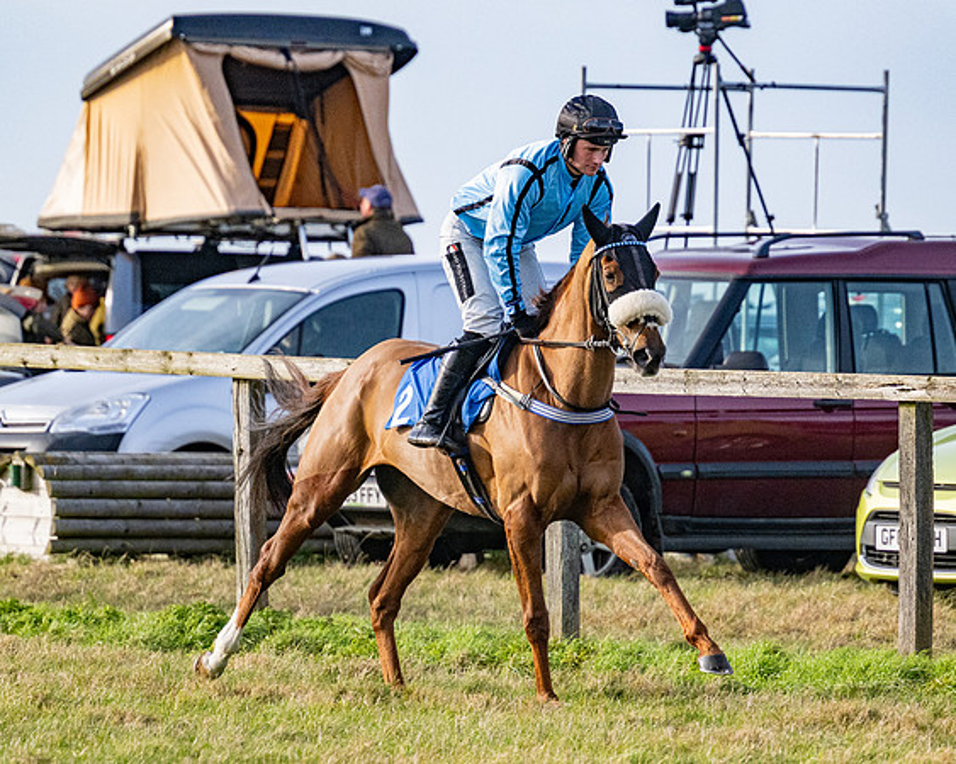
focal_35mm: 379
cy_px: 314
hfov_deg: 5.1
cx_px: 542
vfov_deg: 4.1
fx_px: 10716
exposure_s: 1/6400
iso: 800
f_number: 4
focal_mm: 190
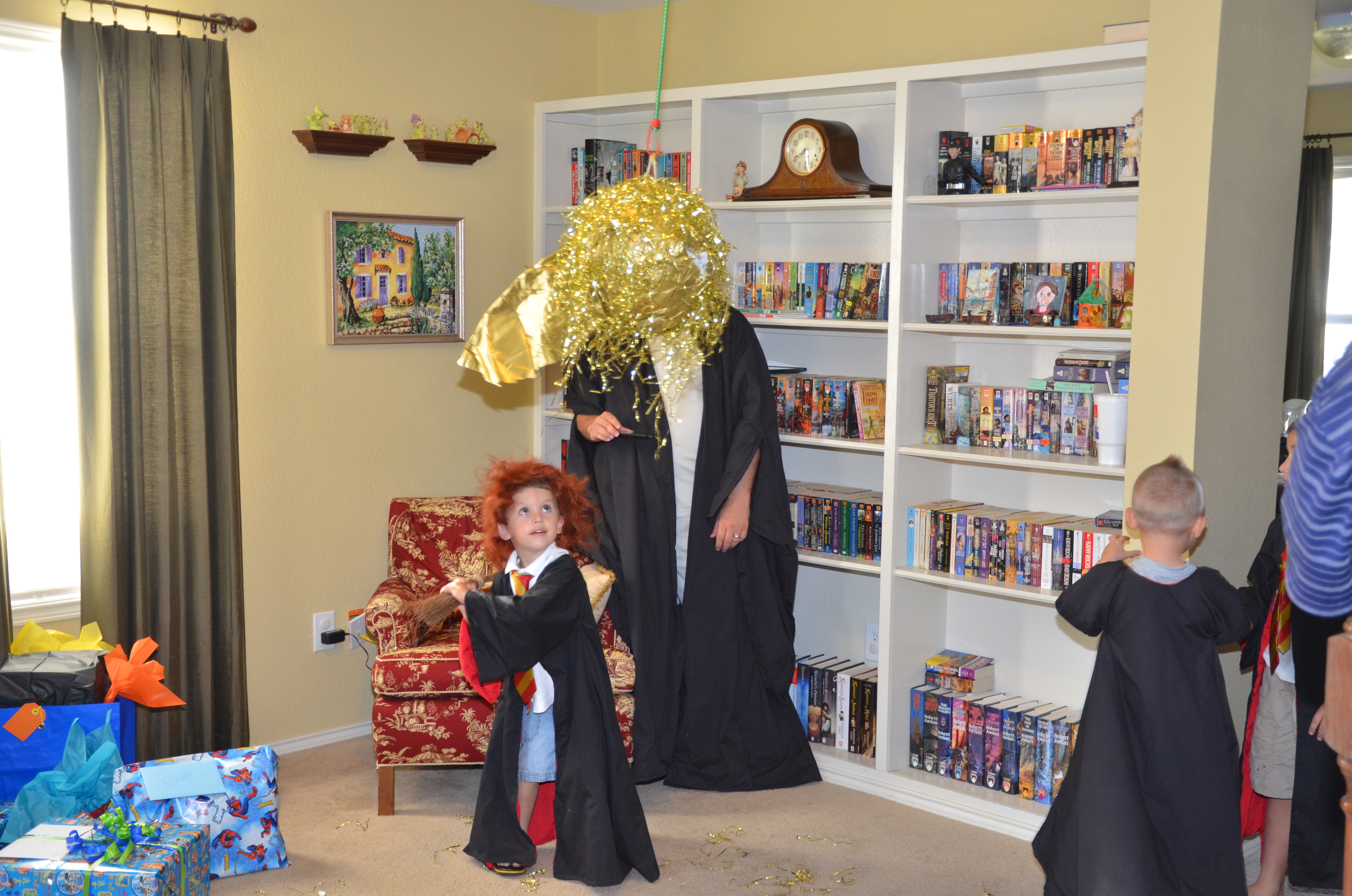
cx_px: 676
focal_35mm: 42
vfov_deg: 31.8
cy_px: 448
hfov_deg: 46.5
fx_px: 1574
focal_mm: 28
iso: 800
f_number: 4
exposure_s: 1/60
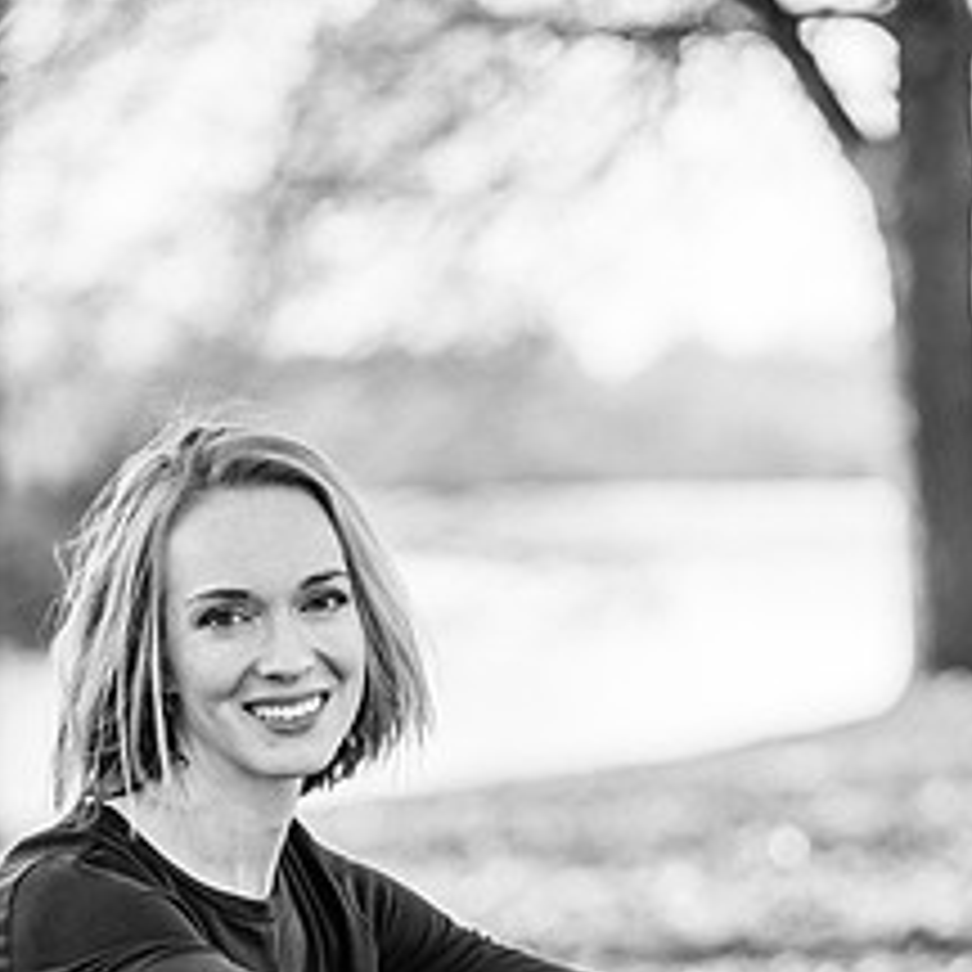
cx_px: 405
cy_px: 958
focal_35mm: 212
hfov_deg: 8.3
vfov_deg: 8.2
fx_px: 6735
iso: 125
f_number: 3.2
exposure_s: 1/320
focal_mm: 120
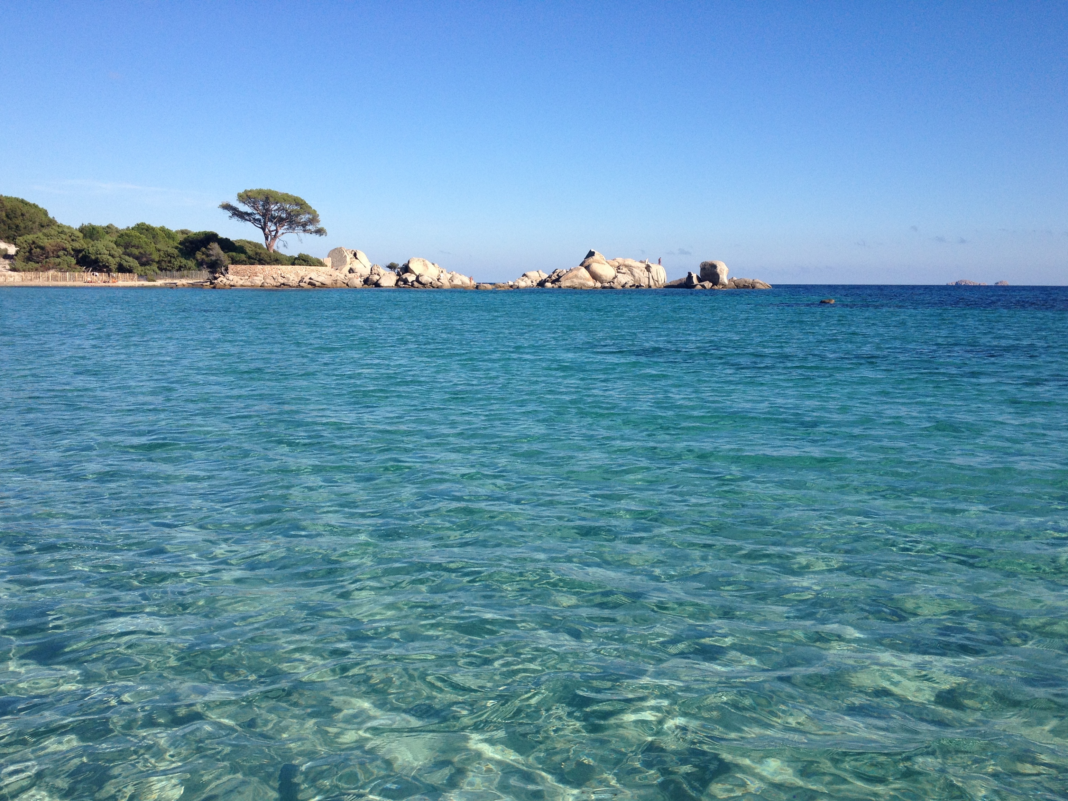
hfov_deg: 50.1
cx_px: 535
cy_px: 423
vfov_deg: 38.7
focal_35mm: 37
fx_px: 1142
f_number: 2.4
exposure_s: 1/1905
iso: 64
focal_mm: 4.28
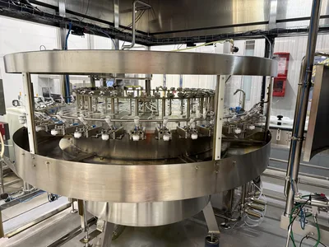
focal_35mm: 24
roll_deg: -0.2
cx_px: 164
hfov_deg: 71.6
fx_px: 228
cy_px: 124
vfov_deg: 56.8
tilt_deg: -9.1
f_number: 1.78
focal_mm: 6.76
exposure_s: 1/60
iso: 320
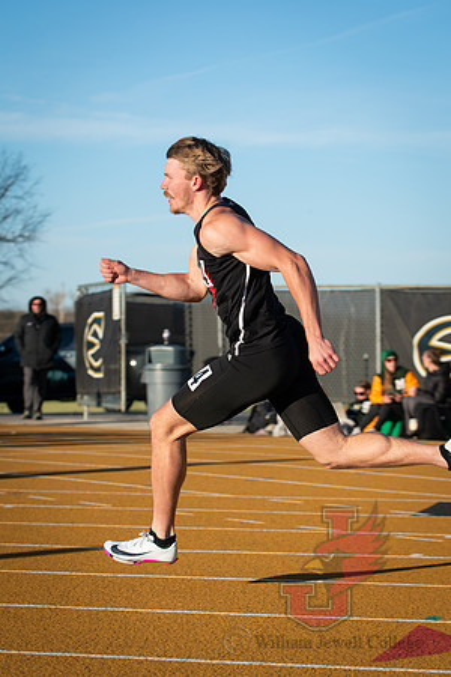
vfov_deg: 19.5
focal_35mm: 105
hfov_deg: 13.0
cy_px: 338
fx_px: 1973
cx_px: 226
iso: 160
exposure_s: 1/1250
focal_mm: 70
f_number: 3.5
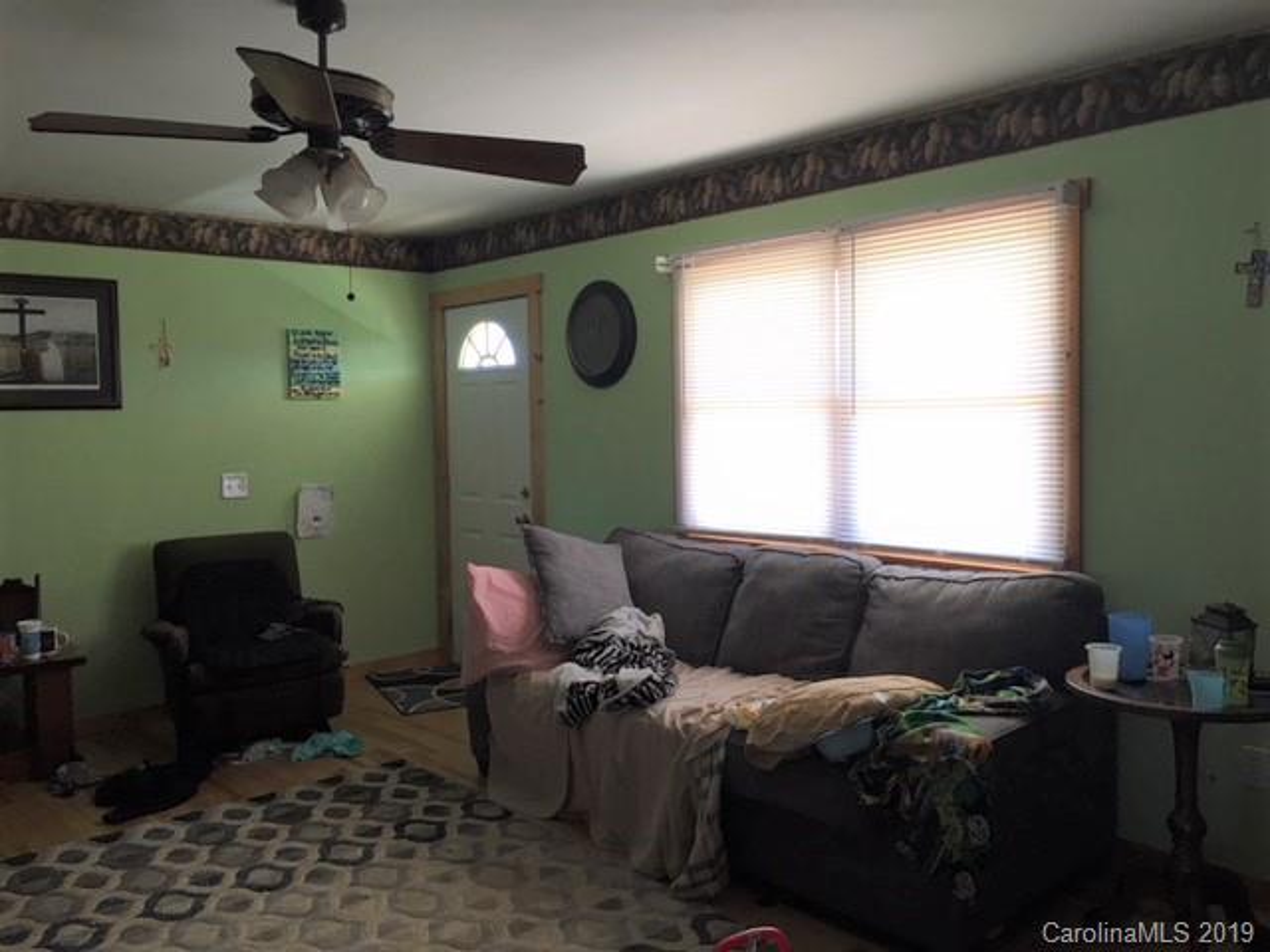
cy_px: 476
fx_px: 1064
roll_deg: +0.3
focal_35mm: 29
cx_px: 635
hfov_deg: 61.7
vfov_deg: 48.2
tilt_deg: -1.6
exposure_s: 1/30
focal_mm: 4.15
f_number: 2.2
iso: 25
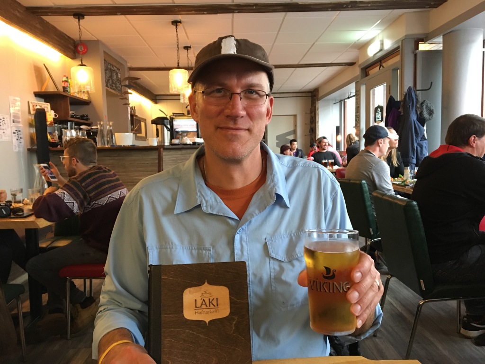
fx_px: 406
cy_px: 182
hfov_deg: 61.7
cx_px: 242
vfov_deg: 48.2
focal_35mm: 29
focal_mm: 4.15
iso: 200
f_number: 2.2
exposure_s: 1/20
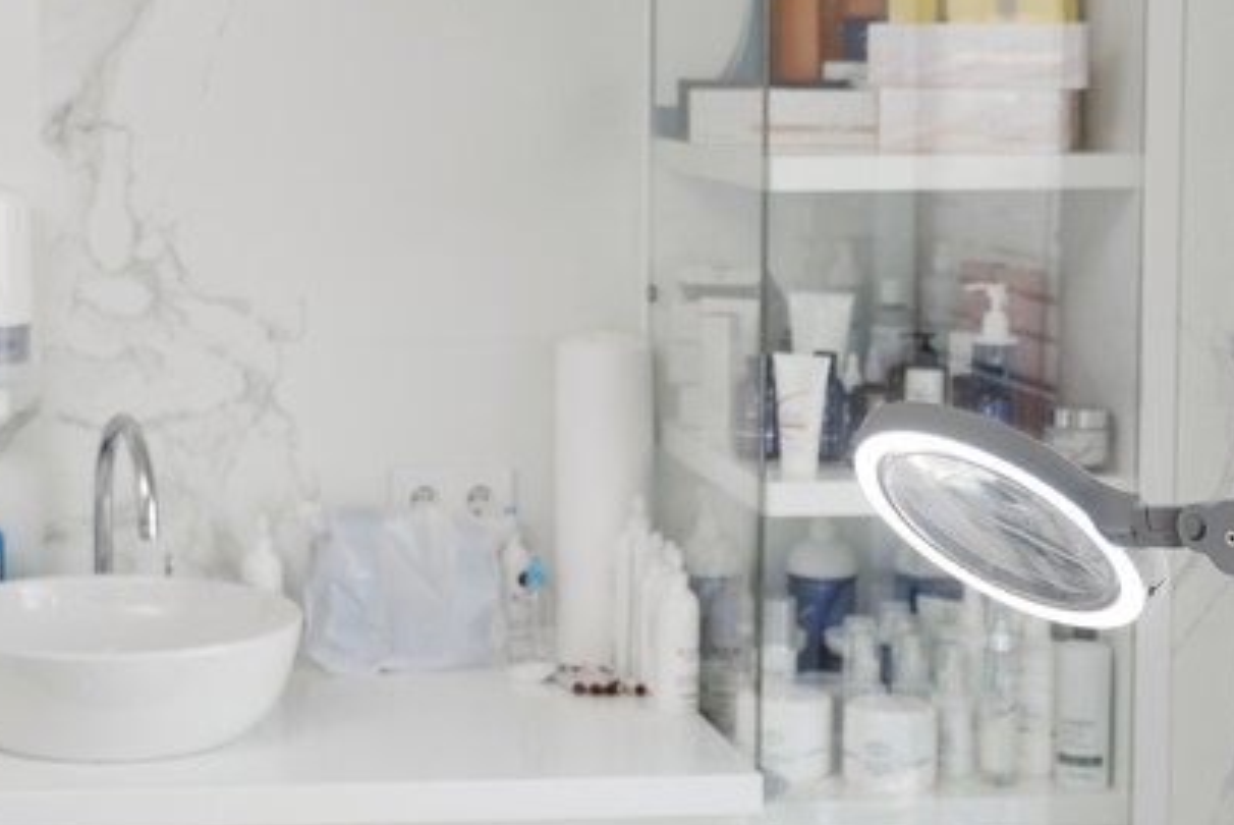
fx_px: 2607
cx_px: 590
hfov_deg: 26.6
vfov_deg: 17.5
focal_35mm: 76
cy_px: 860
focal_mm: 30
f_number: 2.8
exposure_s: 1/200
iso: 200
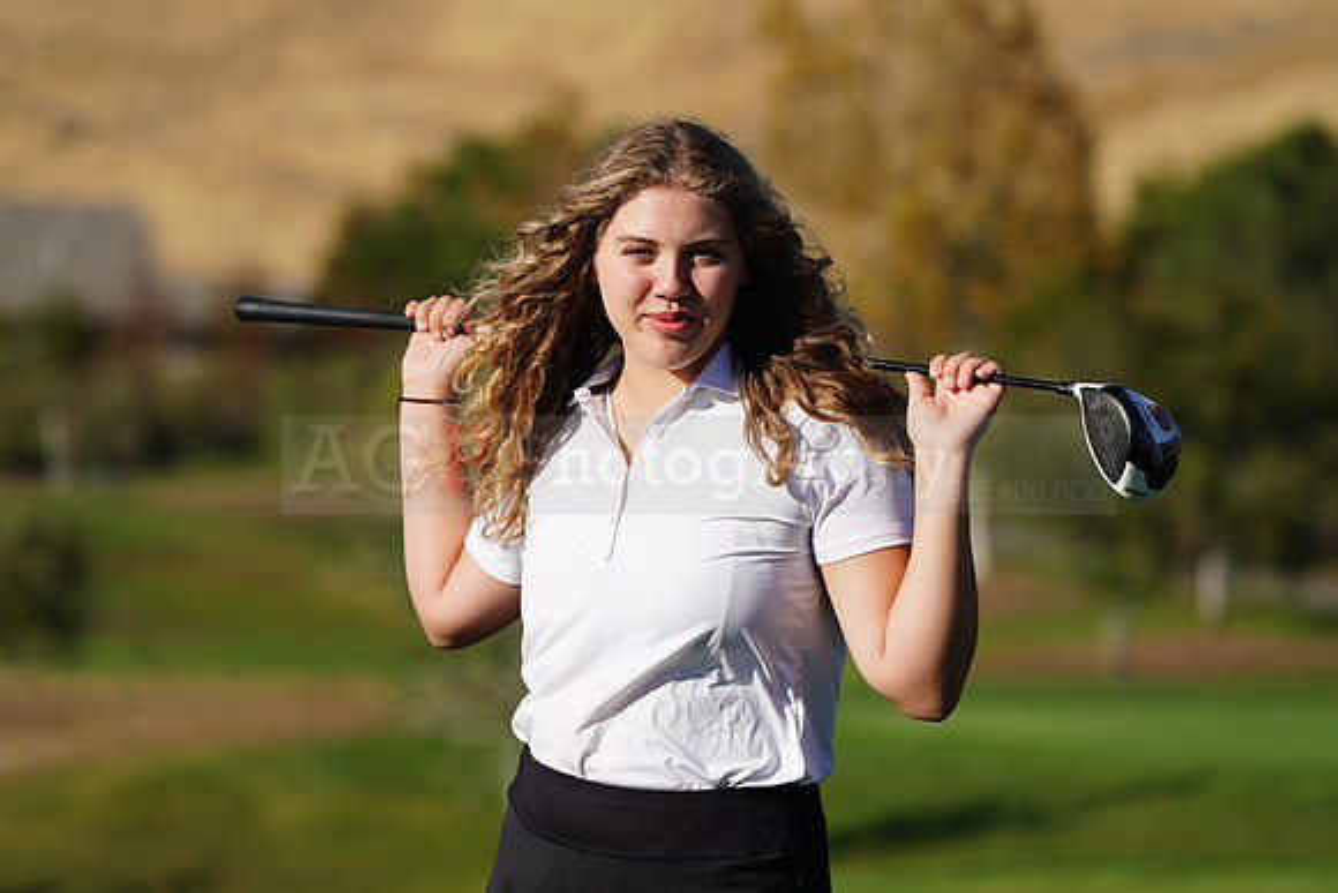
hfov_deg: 9.1
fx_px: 8401
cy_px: 446
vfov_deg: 6.1
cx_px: 669
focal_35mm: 226
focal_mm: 226
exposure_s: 1/640
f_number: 5.6
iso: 100
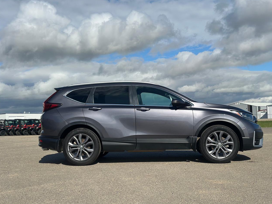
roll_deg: +2.5
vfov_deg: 29.7
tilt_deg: +2.1
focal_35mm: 49
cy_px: 102
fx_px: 385
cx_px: 136
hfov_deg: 38.9
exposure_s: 1/10870
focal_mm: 6.86
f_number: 1.78
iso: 100
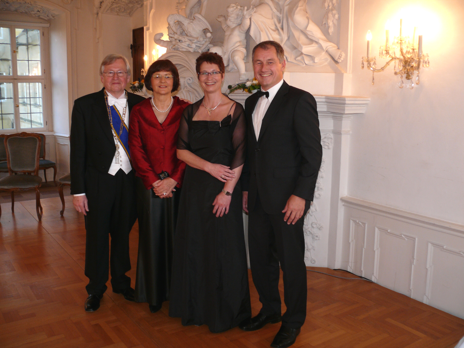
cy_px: 174
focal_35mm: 35
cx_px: 232
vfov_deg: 40.7
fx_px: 469
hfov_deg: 52.6
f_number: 2.8
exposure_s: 1/15
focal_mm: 7.4
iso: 100
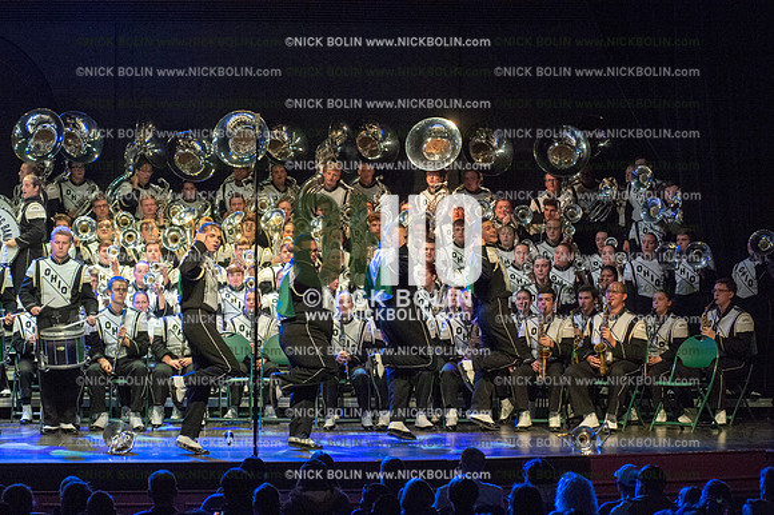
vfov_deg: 9.8
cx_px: 387
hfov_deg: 14.7
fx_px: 3008
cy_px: 258
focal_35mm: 140
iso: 8000
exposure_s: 1/400
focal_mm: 140
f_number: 5.6
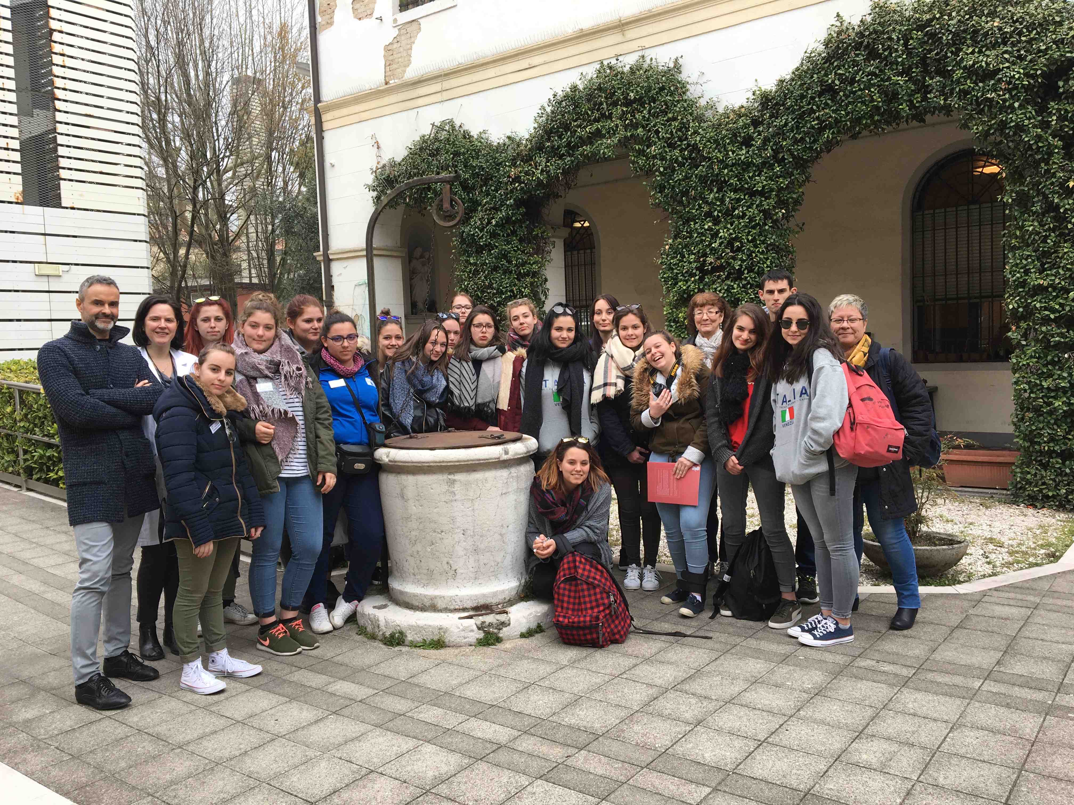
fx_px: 900
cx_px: 537
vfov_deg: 48.2
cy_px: 402
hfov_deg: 61.7
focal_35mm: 29
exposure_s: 1/202
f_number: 2.2
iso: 25
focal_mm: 4.15
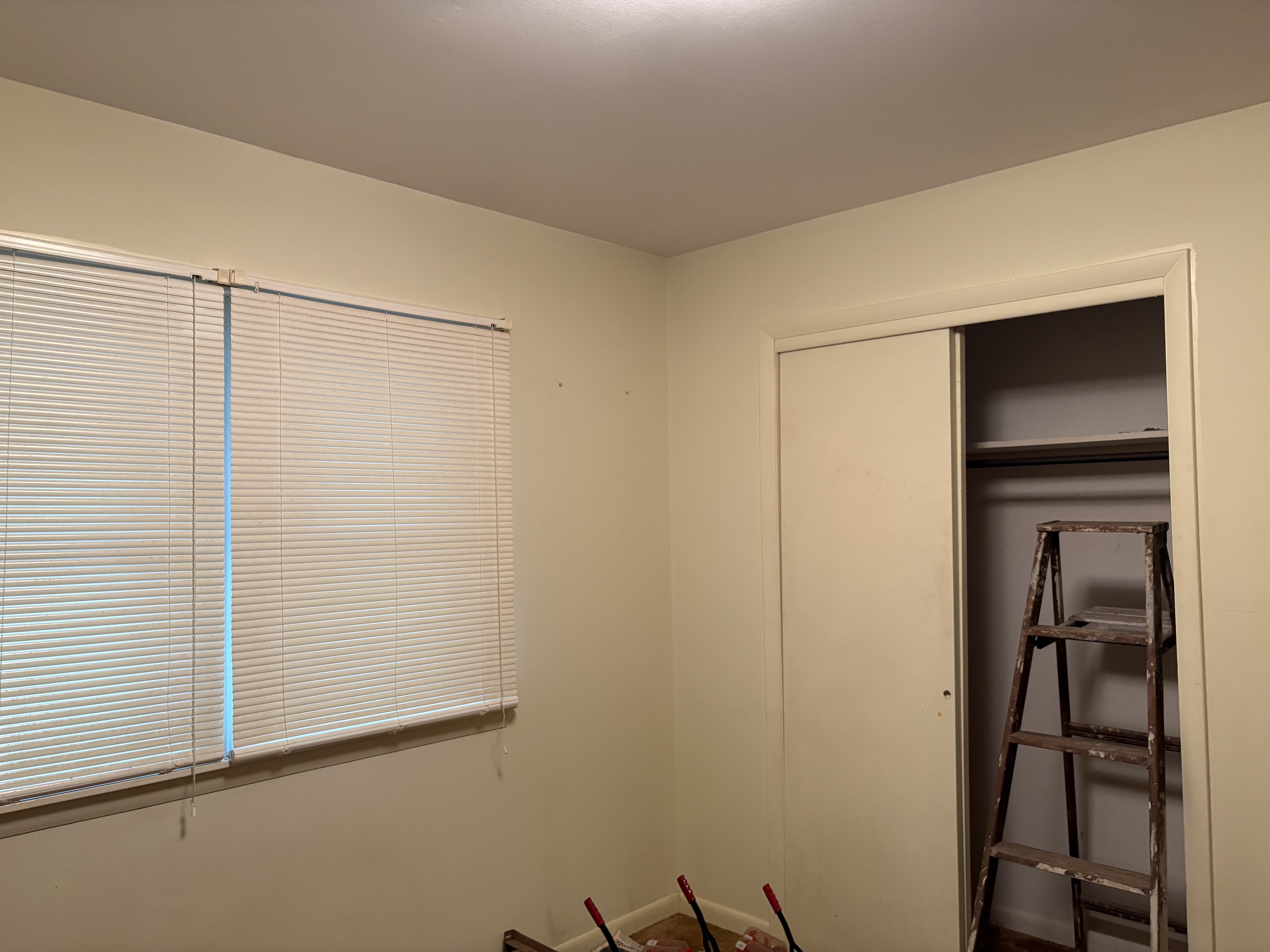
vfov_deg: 53.1
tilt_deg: +3.0
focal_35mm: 26
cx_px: 635
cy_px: 476
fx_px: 954
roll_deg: +0.8
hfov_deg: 67.3
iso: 250
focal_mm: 5.96
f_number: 1.6
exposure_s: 1/60
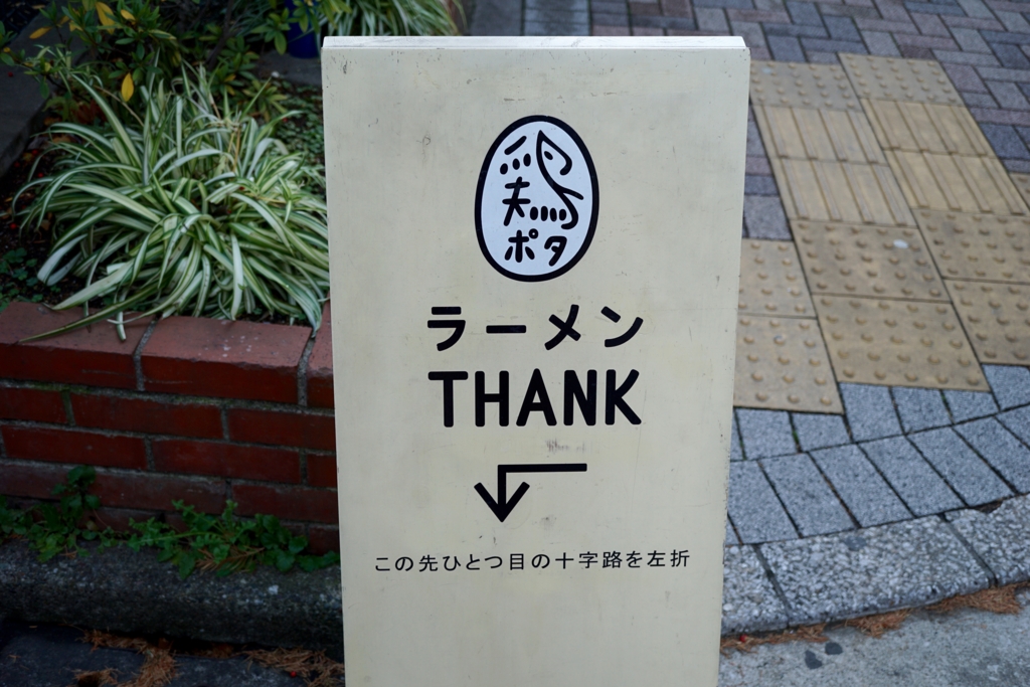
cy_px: 344
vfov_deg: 29.9
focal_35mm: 45
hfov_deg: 43.6
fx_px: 1288
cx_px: 515
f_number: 4
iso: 100
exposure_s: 1/160
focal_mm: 30
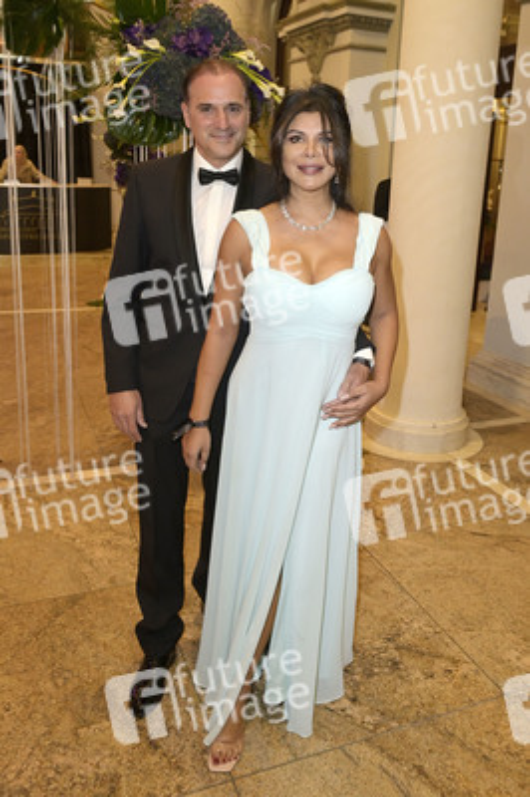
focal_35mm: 29
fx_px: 641
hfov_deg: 44.9
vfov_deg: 63.7
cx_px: 265
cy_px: 398
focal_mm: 29
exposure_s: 1/50
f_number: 5.6
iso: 2500
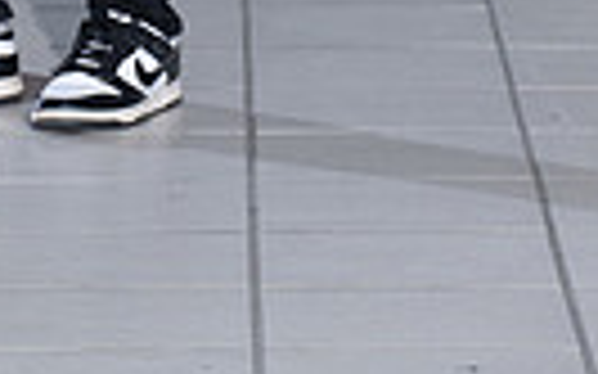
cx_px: 72
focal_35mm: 415
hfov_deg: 5.1
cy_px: -608
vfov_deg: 3.1
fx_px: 6761
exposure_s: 1/160
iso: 1000
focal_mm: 120
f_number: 6.3
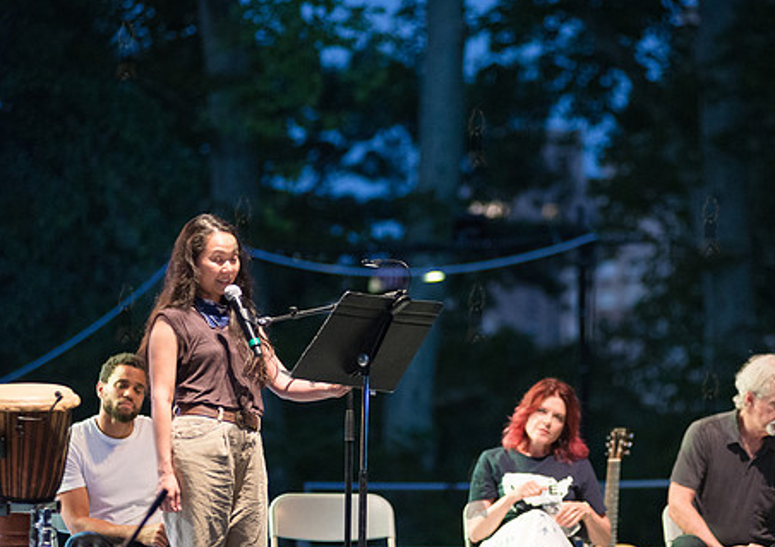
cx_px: 449
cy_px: 311
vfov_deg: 7.4
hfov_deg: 10.5
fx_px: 4231
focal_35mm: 193
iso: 3200
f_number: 2.8
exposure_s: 1/320
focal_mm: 145
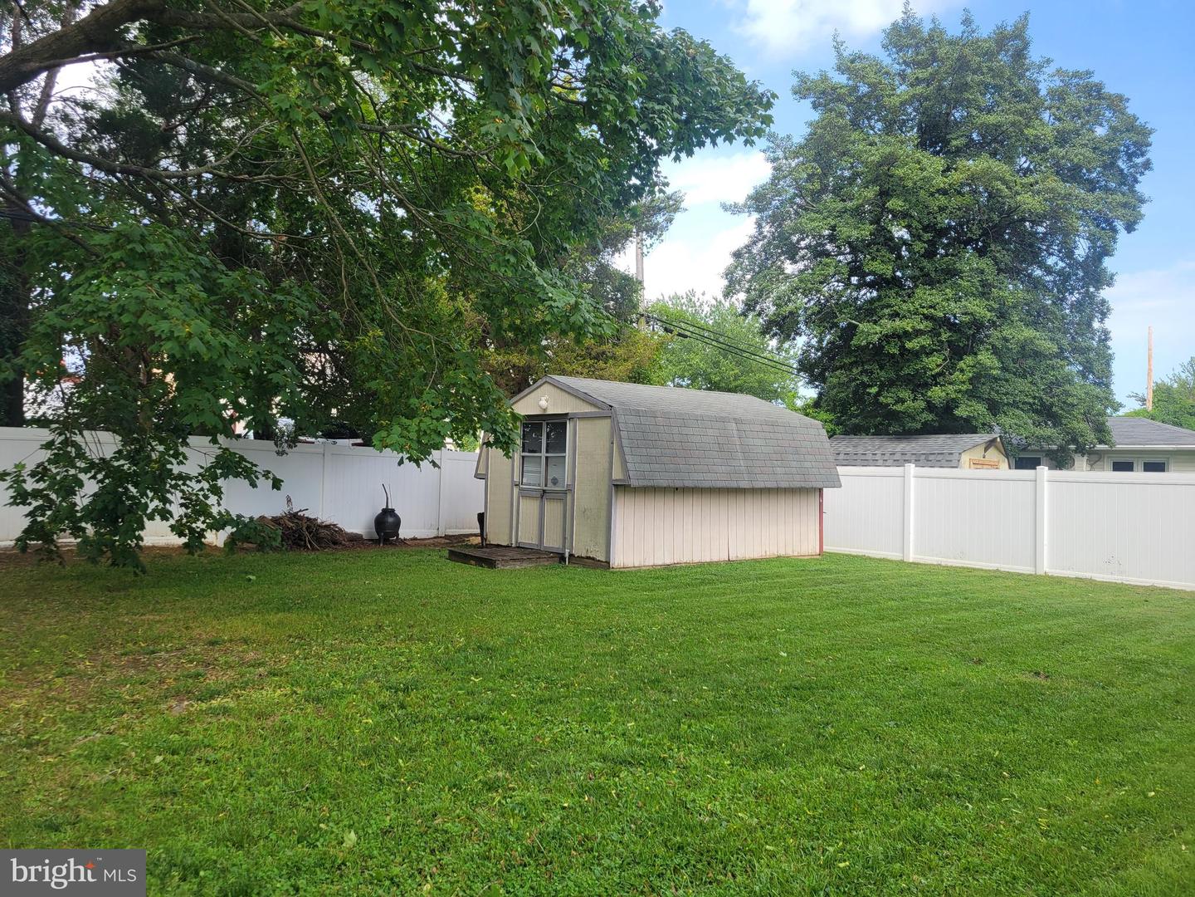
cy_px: 448
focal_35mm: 26
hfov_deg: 67.3
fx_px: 898
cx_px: 598
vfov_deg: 53.1
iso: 40
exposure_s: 1/750
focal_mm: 5.4
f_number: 1.8
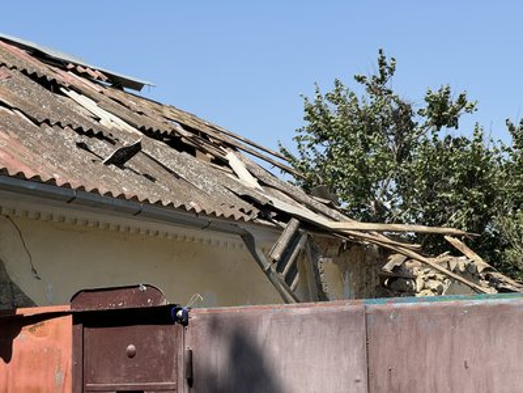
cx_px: 262
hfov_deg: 25.3
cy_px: 196
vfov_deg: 19.1
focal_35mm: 77
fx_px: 1163
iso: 25
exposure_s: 1/523
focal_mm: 9
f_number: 2.8
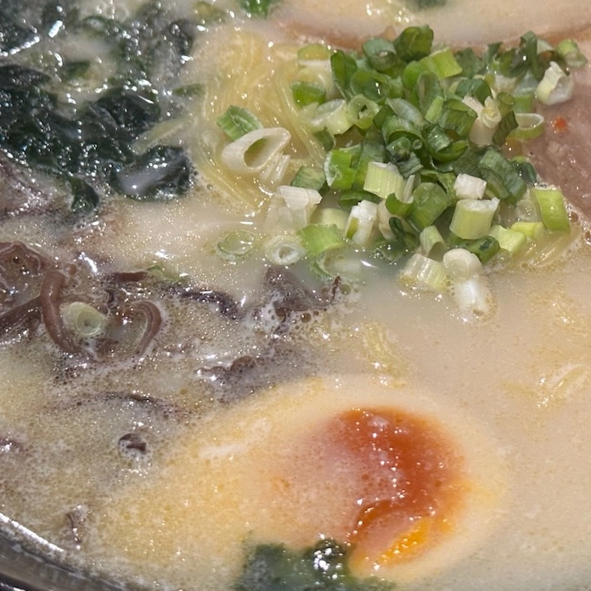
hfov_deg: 22.1
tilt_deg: -43.2
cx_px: 376
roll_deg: +0.2
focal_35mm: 78
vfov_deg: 22.1
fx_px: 1507
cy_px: 211
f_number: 1.8
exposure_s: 1/40
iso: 320
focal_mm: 6.9
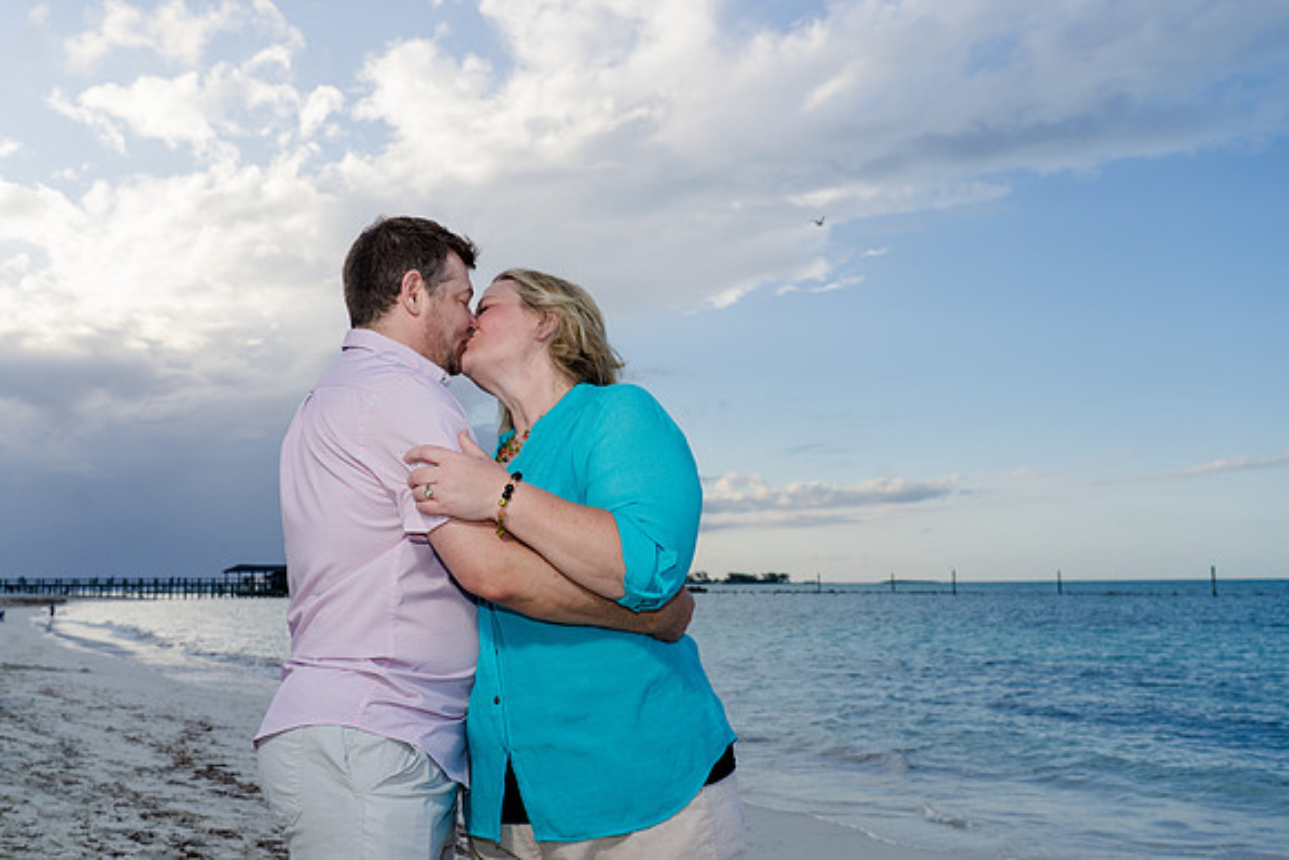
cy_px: 430
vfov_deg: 40.0
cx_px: 644
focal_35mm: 33
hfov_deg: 57.2
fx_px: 1182
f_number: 5.6
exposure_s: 1/250
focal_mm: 33
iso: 100
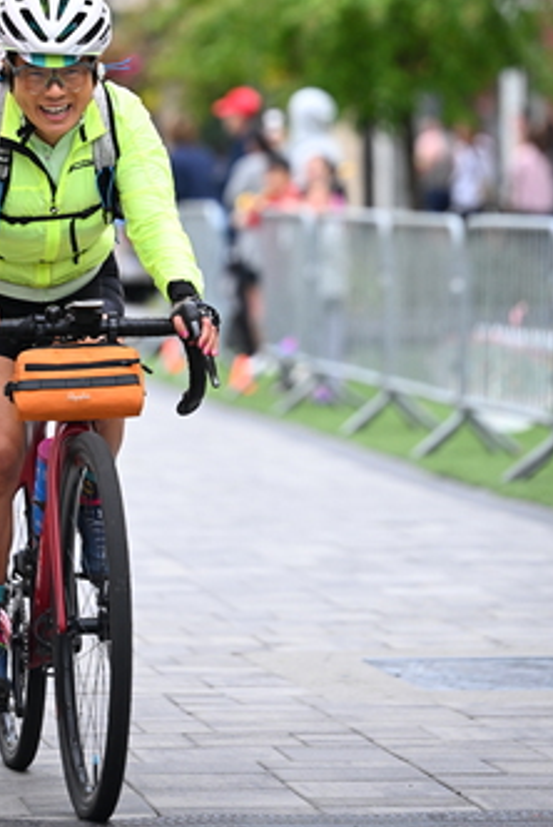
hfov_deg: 5.7
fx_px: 5518
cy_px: 147
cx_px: 153
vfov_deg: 8.6
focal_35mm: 240
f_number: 2.8
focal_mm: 145
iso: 1600
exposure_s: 1/800
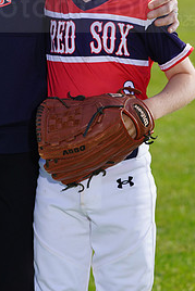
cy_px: -2
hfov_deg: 4.4
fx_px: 2515
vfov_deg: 6.6
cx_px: 33
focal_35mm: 310
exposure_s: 1/250
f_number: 7.1
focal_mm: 143
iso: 100
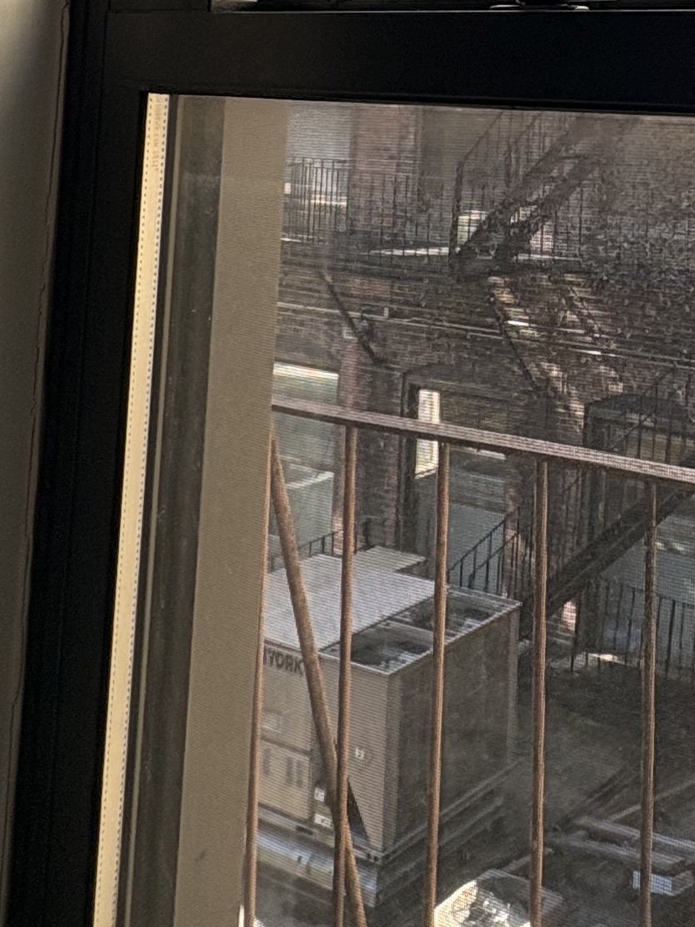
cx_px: 775
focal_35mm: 51
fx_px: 1366
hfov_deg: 26.2
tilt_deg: +5.5
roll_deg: -2.2
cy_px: -42
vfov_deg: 33.6
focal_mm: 2.22
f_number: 2.2
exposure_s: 1/139
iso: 64
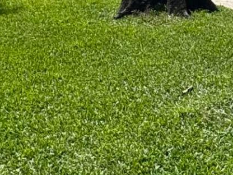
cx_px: 302
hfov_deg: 18.8
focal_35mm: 97
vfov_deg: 14.7
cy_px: -44
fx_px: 653
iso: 50
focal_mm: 2.22
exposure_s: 1/2342
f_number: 2.2
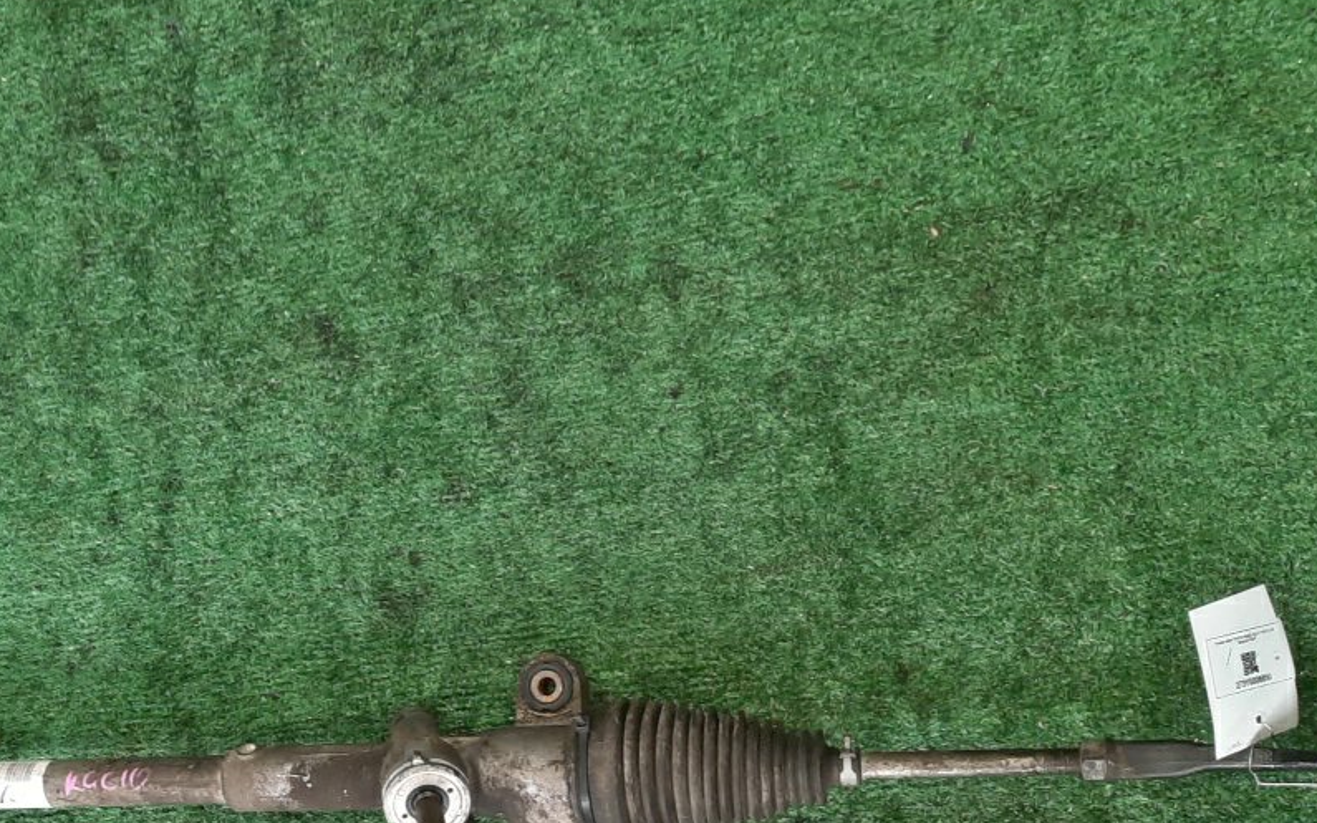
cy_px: 664
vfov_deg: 26.4
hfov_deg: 40.3
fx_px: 1723
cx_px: 280
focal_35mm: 48
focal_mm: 4.6
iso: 292
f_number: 2
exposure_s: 1/50
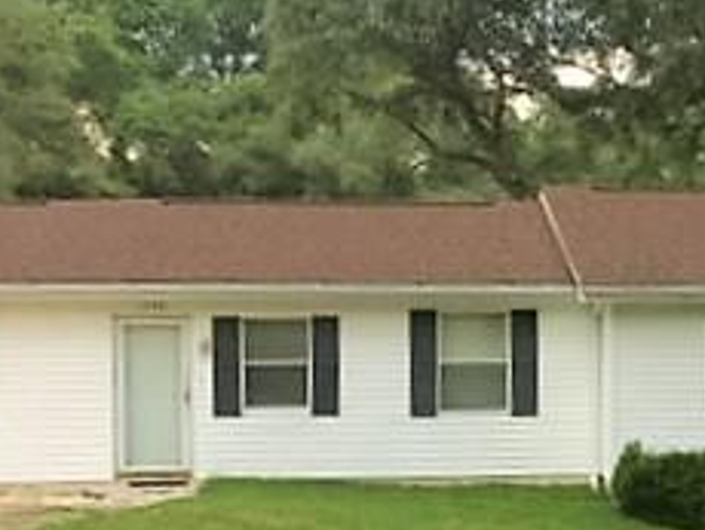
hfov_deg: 25.4
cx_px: 506
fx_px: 1549
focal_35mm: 76
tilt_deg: -2.8
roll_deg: -1.3
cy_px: 371
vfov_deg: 19.3
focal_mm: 4.15
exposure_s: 1/342
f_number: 2.2
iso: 25
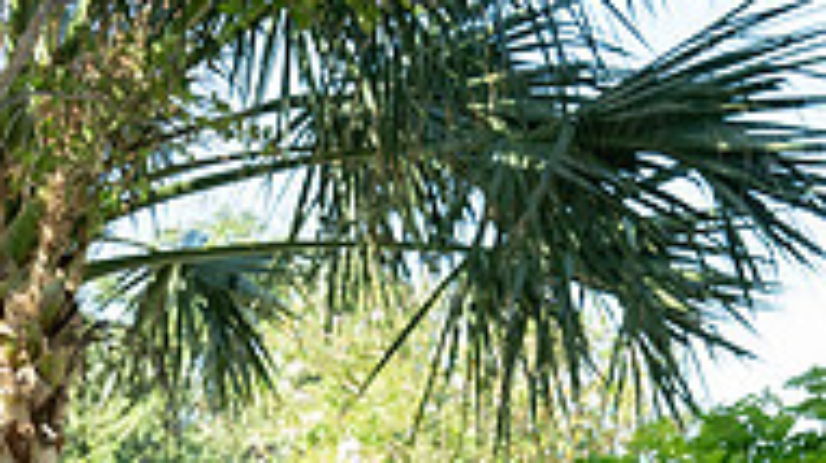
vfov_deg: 12.2
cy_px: 883
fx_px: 1947
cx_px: 368
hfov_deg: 23.9
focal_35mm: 89
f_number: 4
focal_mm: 36
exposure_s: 1/500
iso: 500
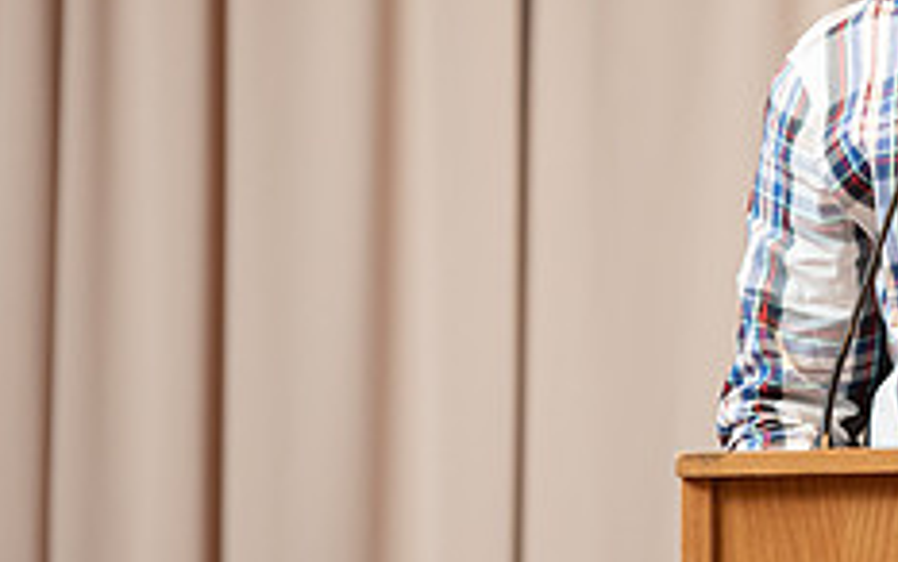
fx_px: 10556
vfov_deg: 3.1
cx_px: 1083
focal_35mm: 431
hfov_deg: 4.9
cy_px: 144
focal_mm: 170
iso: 1250
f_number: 3.2
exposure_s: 1/200
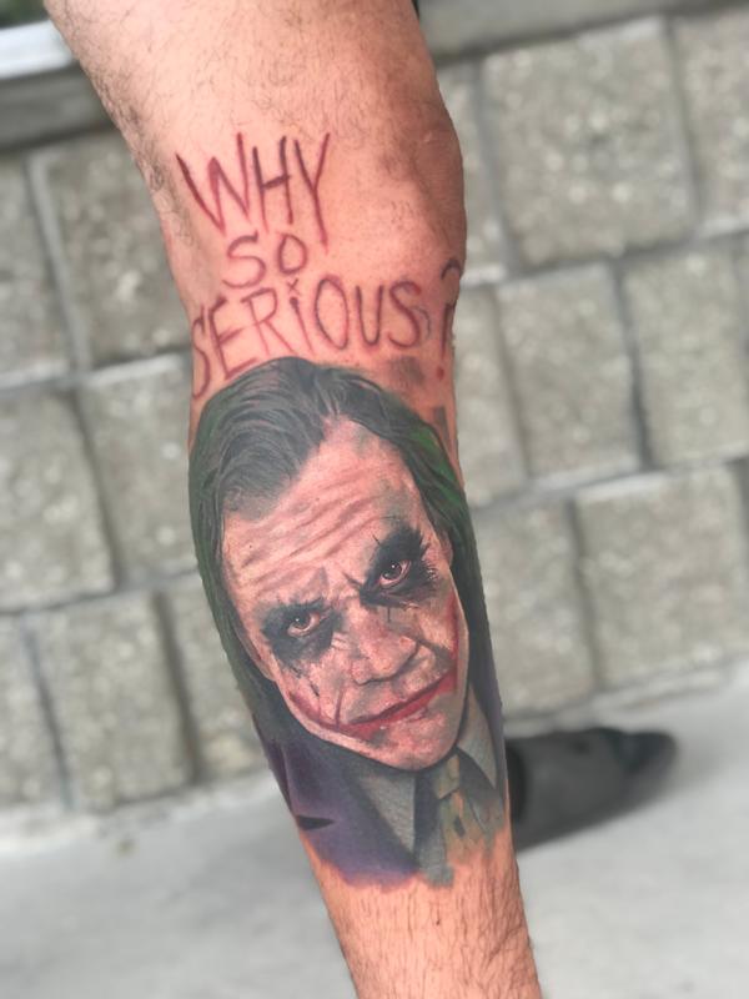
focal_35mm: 57
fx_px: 1644
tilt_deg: -8.9
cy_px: 500
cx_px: 374
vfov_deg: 33.8
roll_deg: +12.5
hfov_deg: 25.7
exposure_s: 1/182
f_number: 2.8
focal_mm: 6.6
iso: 20
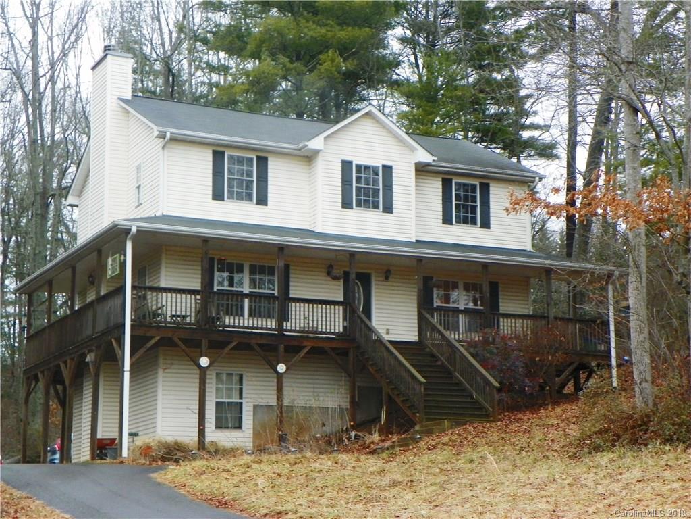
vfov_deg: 20.2
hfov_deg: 26.7
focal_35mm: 73
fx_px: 1457
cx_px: 346
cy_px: 260
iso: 200
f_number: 3.5
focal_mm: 13
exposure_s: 1/40
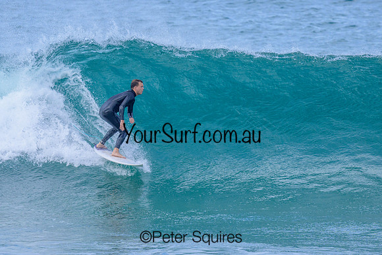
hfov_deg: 1.9
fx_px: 11668
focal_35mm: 1099
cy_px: 116
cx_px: 169
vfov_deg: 1.3
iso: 560
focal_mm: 800
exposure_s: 1/2000
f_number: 6.3
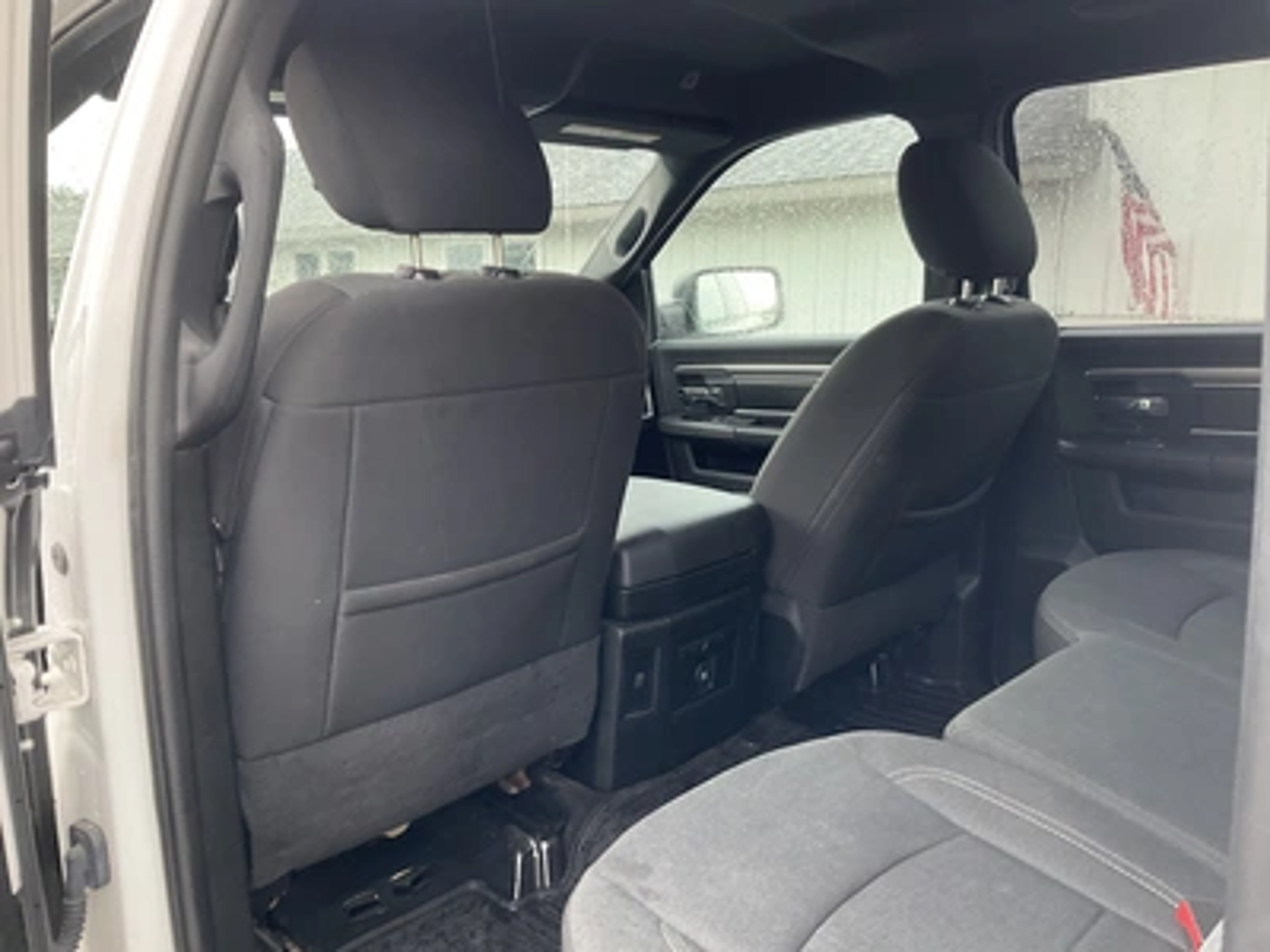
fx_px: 1064
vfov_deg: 48.2
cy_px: 476
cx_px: 635
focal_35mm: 29
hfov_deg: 61.7
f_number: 1.8
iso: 125
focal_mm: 3
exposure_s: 1/60
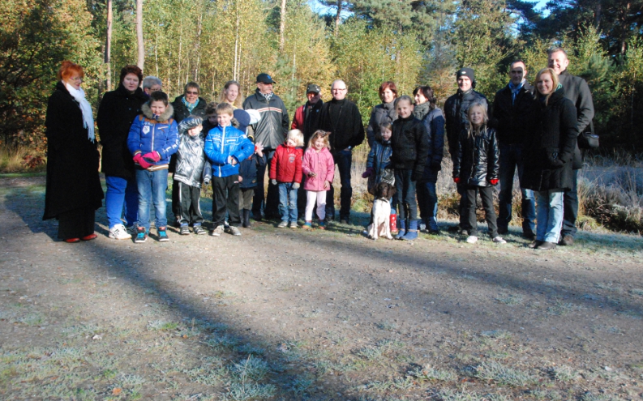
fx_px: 596
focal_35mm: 34
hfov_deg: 56.7
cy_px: 186
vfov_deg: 37.2
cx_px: 321
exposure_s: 1/640
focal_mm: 22
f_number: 13
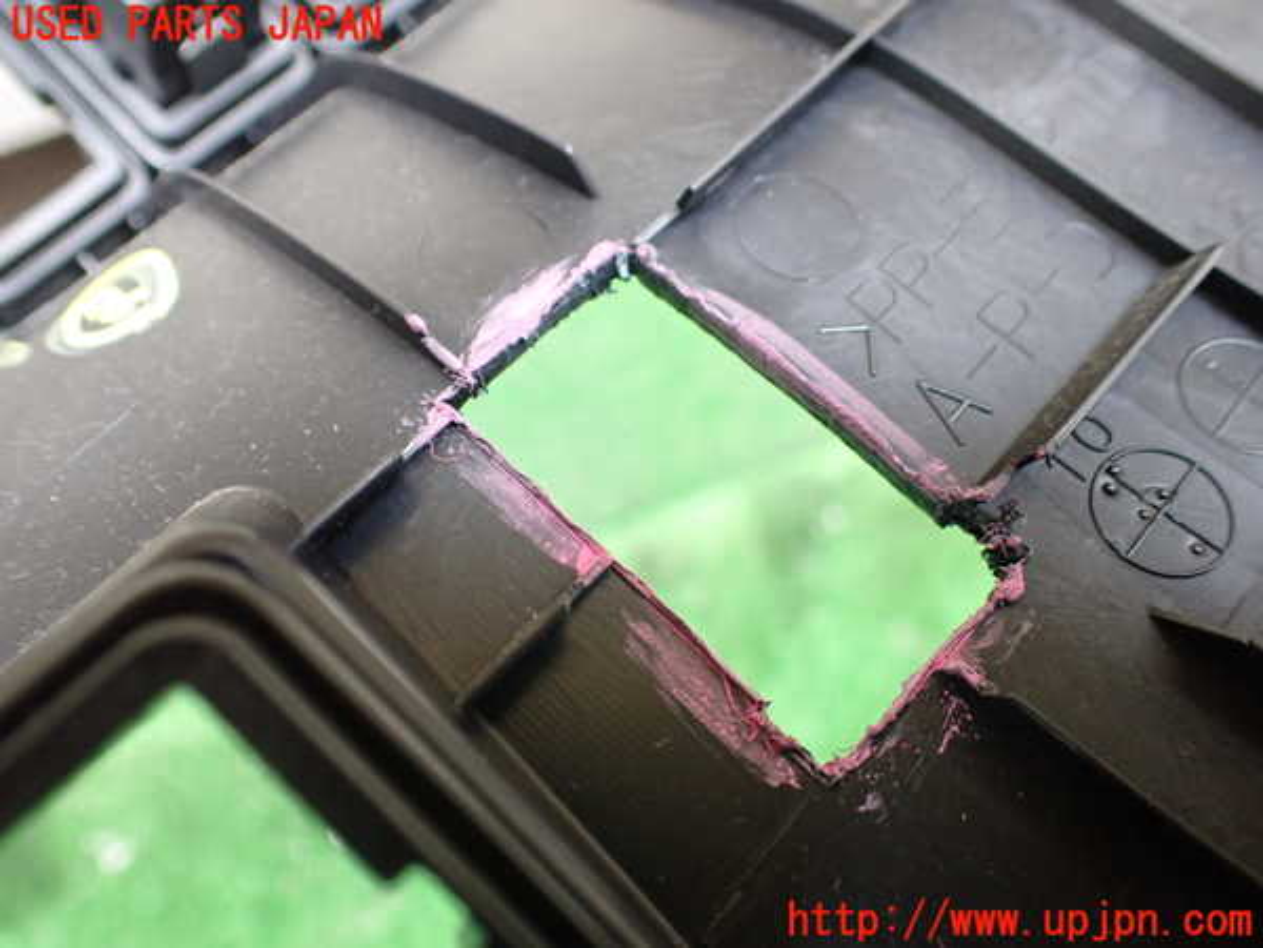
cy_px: 474
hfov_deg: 60.0
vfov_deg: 46.8
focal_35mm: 30
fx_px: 1095
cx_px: 632
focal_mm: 5.4
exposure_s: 1/125
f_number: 2.3
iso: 500
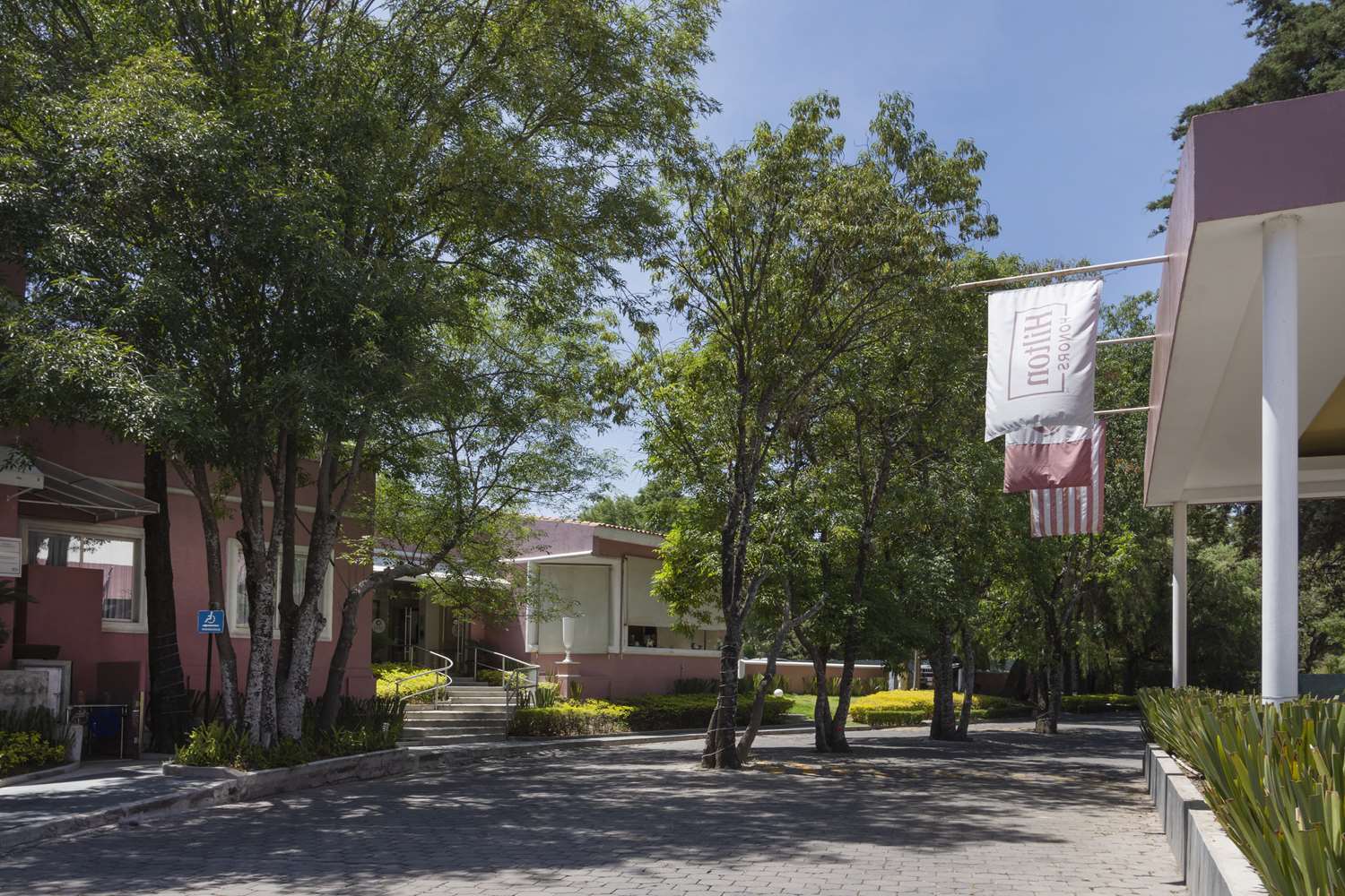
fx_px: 1009
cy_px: 448
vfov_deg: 47.9
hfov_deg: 67.4
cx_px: 672
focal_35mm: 27
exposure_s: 1/125
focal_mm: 18
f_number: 11
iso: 100
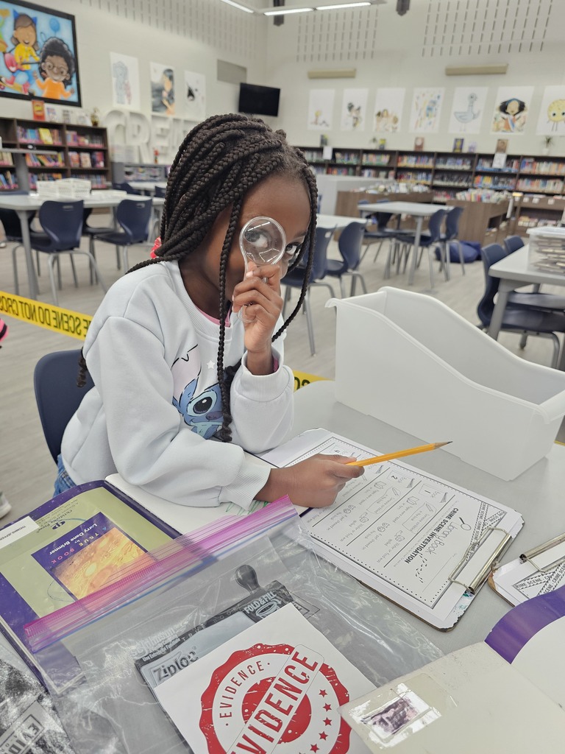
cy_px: 377
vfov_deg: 73.9
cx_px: 282
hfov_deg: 58.9
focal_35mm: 23
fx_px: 501
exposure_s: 1/120
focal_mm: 6.3
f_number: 1.7
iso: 320
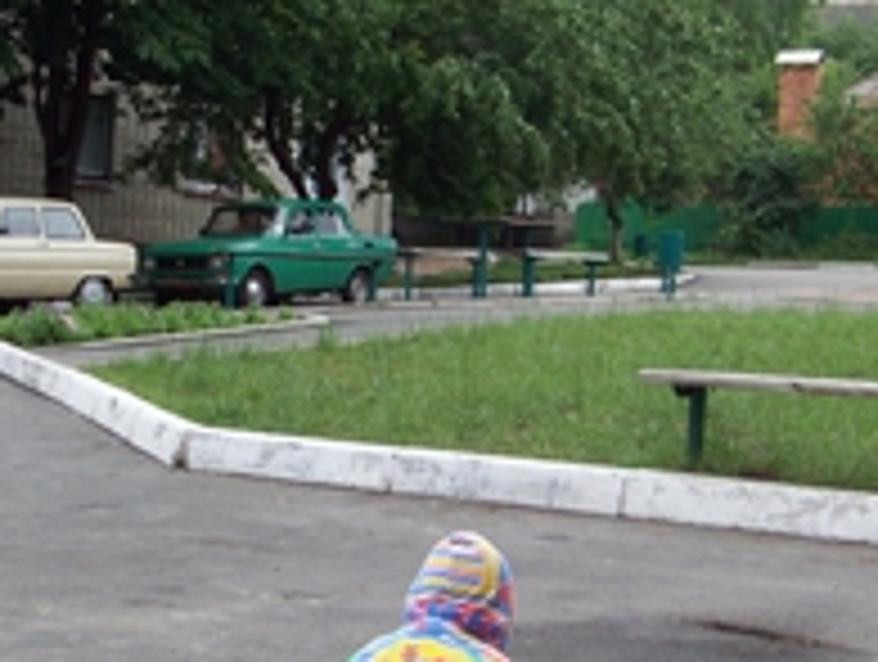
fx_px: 2109
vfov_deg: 17.8
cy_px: 347
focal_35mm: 83
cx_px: 351
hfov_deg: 23.5
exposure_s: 1/250
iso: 67
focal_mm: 5.85
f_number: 2.8
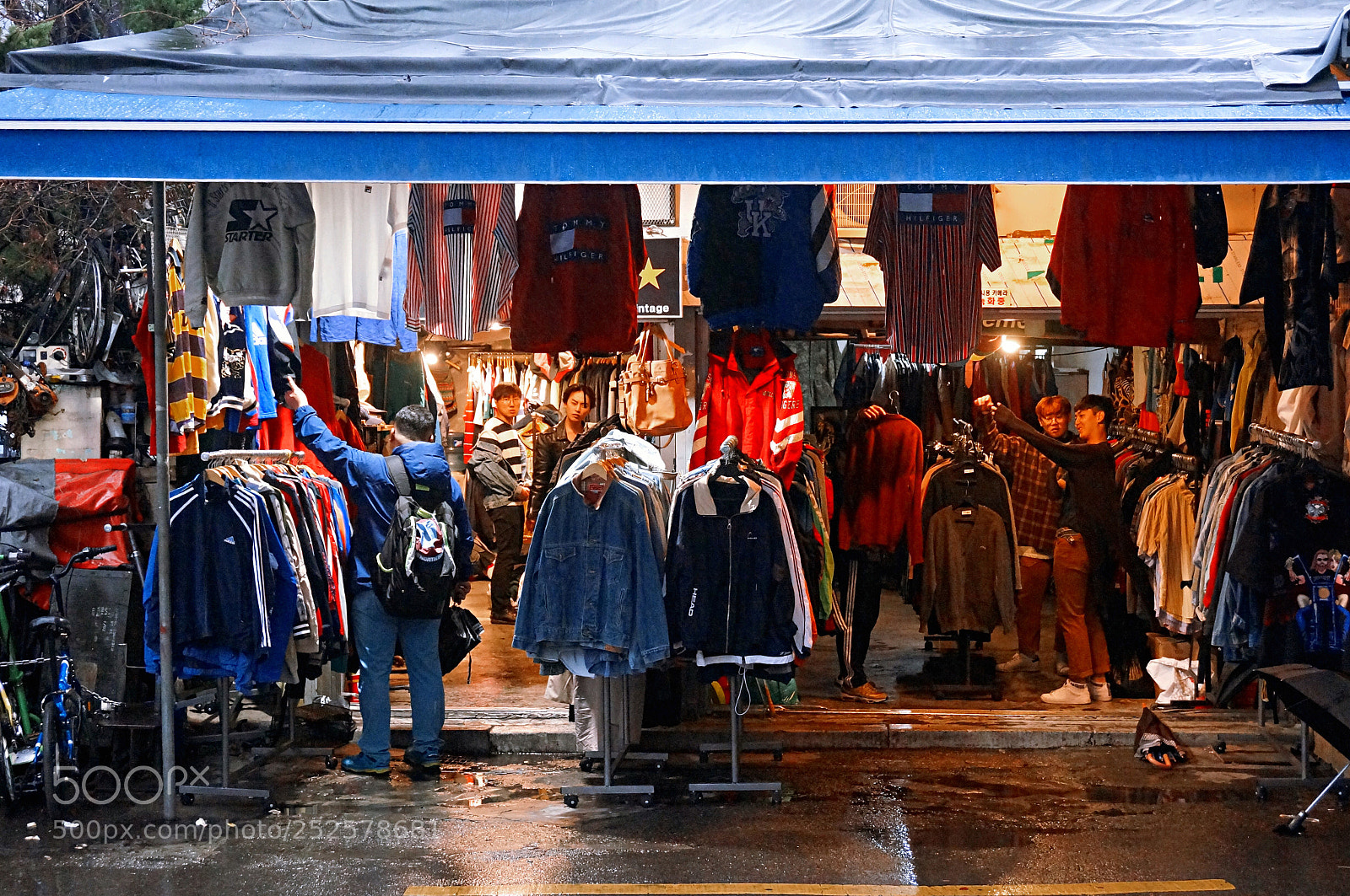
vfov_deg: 26.4
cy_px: 448
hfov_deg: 38.9
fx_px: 1910
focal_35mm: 51
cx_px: 675
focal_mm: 34
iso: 3200
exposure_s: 1/125
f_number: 5
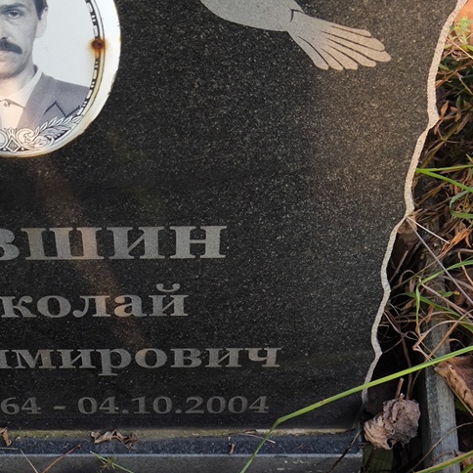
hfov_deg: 23.4
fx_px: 1129
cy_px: 265
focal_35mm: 73
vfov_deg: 23.7
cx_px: 121
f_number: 1.7
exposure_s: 1/60
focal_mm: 4.71
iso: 50
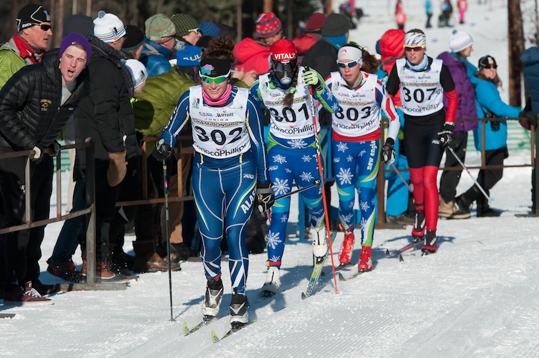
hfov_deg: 8.1
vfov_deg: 5.4
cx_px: 270
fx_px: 3814
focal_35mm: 255
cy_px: 179
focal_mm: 170
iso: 500
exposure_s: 1/750
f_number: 5.6
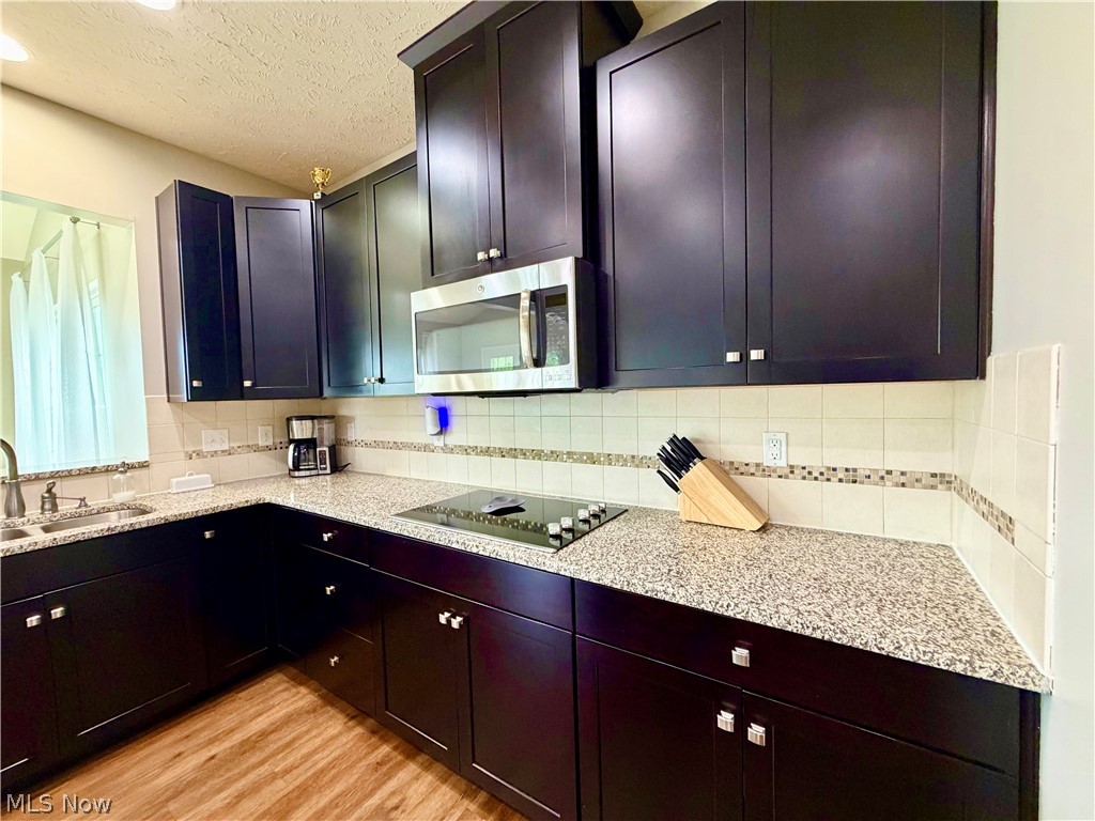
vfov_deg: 85.7
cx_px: 548
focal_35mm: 14
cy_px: 410
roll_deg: +2.6
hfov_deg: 102.1
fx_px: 443
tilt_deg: -3.4
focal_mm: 2.22
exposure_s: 1/60
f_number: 2.2
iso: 400
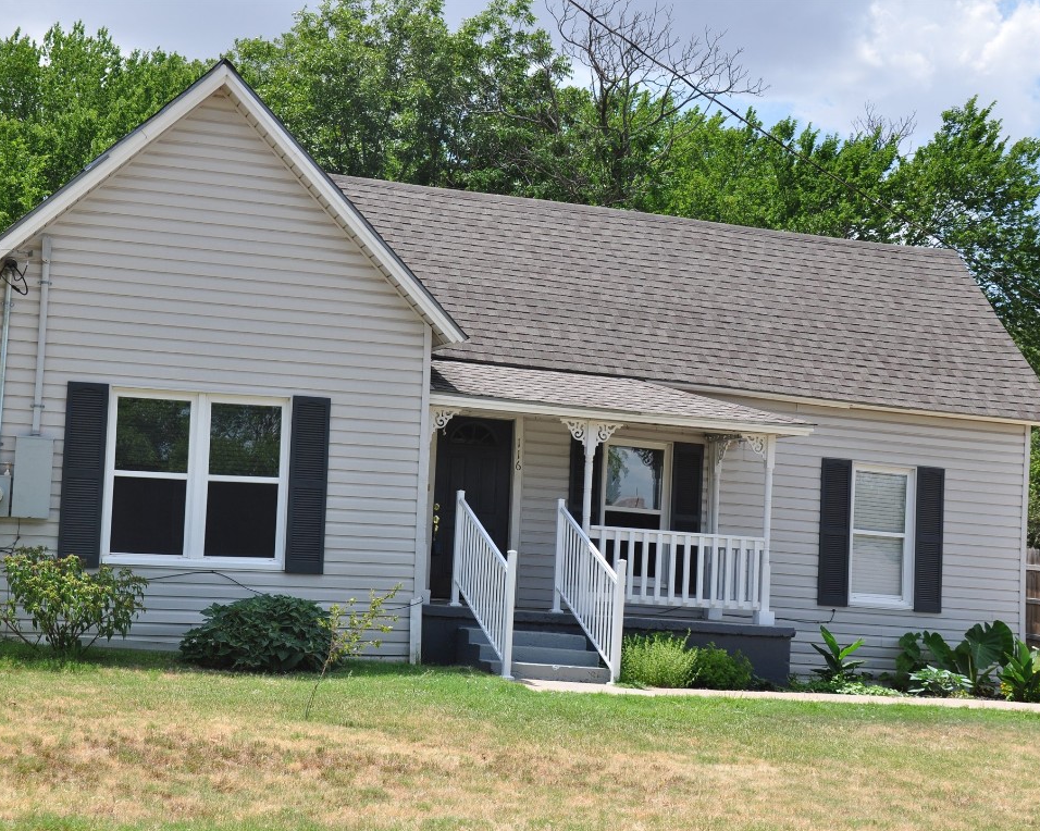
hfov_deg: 20.5
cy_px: 416
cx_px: 502
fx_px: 2879
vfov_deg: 16.4
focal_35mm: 94
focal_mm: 55
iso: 200
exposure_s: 1/400
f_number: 11
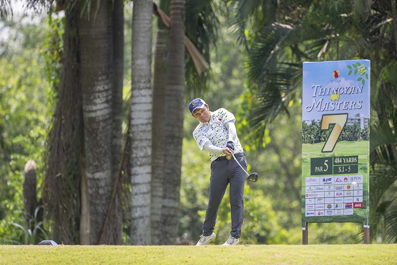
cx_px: 198
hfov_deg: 5.2
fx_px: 4411
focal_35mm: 400
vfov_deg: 3.4
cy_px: 132
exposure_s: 1/2500
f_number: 3.5
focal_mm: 400
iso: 720
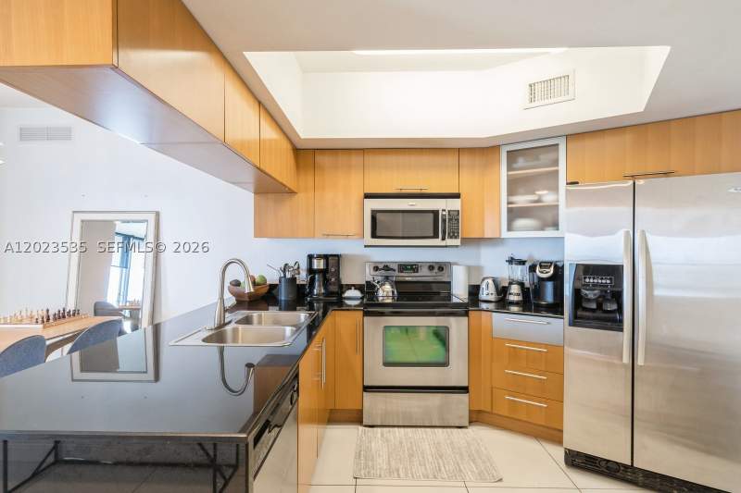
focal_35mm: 16
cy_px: 246
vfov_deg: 73.7
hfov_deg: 96.7
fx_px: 329
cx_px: 370
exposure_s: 1/1.25
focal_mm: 16
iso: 160
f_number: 8
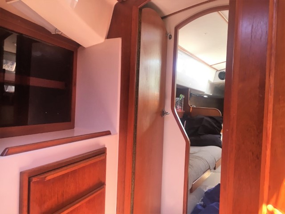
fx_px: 239
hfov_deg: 61.7
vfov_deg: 48.2
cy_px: 107
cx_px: 142
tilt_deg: -1.8
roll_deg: -2.2
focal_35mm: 29
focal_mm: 4.15
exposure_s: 1/33
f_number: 2.2
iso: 32
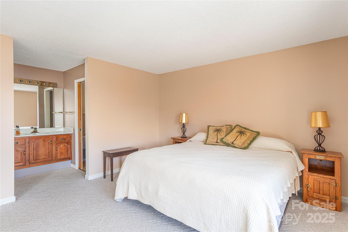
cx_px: 174
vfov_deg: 70.4
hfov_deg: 93.3
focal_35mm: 17
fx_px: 164
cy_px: 116
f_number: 7.1
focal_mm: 17
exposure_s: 1/30
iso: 320
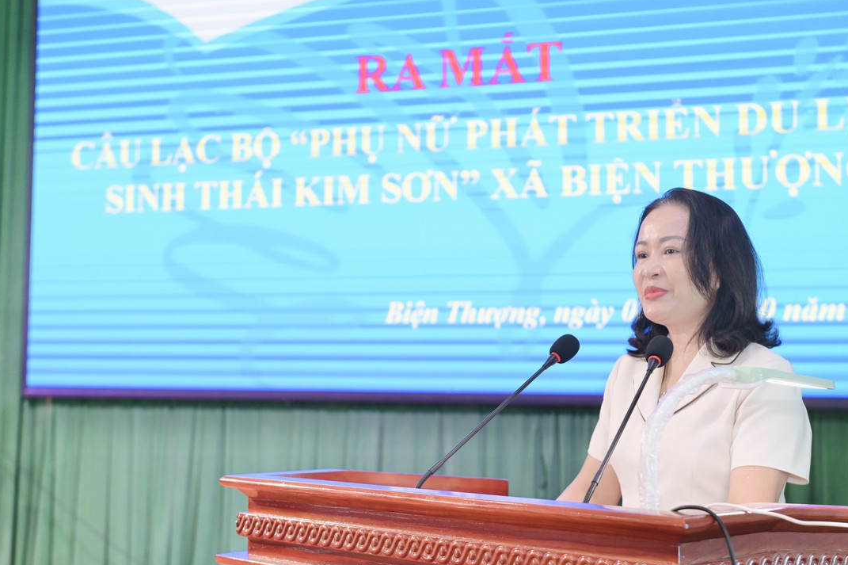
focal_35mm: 56
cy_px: 262
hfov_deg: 35.6
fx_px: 1318
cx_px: 458
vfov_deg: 24.2
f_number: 4
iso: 2000
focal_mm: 50
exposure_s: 1/200
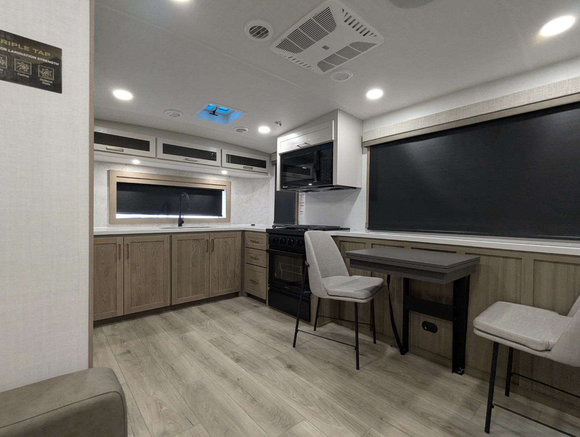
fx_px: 268
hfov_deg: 94.4
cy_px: 218
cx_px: 290
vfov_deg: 78.2
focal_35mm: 16
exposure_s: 1/66.7
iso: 283
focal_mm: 2.35
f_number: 2.2
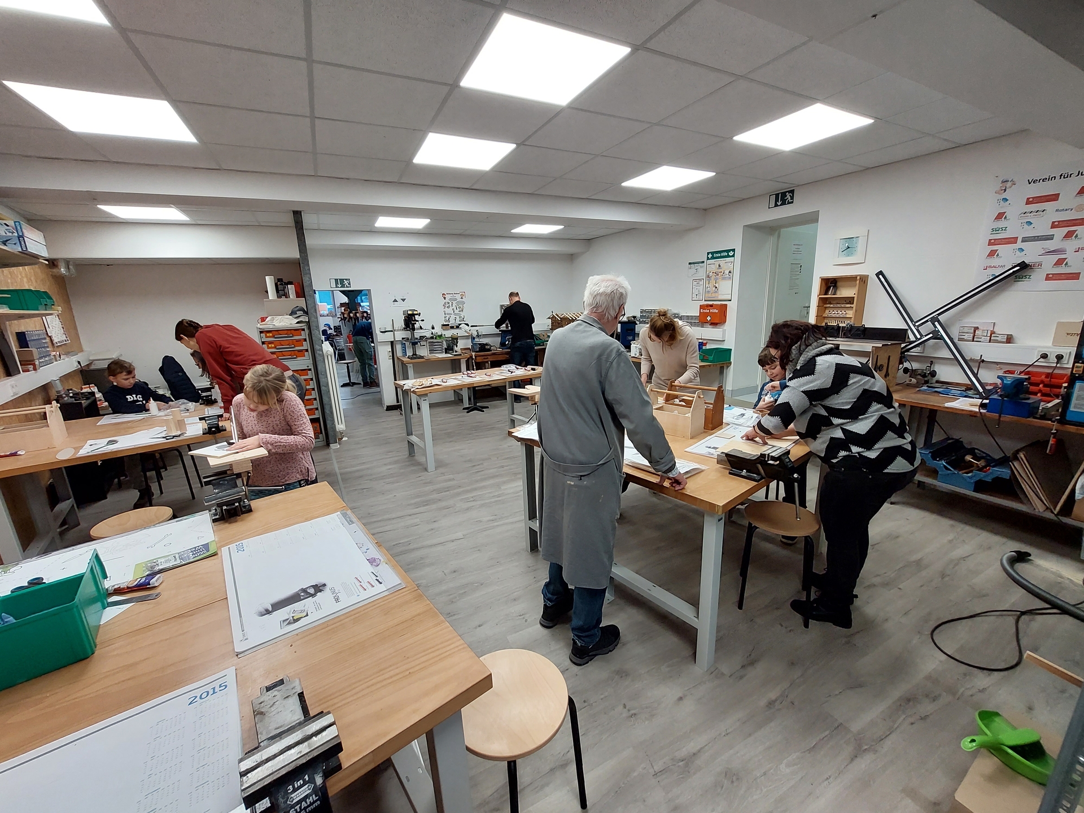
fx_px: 407
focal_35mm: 13
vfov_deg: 89.9
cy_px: 406
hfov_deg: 106.2
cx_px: 542
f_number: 2.2
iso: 80
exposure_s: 1/50
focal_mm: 1.74
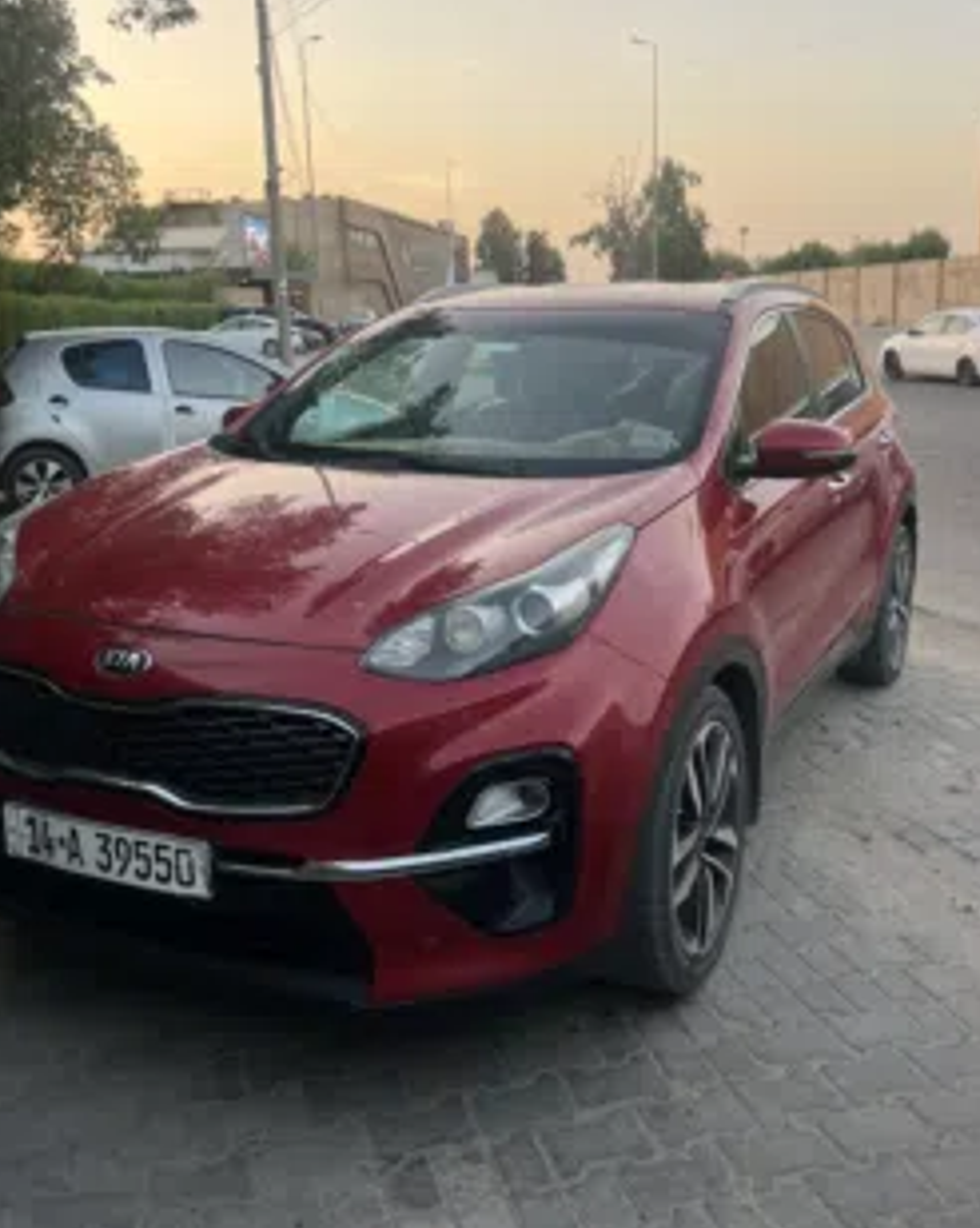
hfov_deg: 44.5
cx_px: 534
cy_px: 570
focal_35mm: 33
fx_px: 1198
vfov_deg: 54.2
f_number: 1.5
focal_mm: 5.7
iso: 50
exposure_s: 1/301
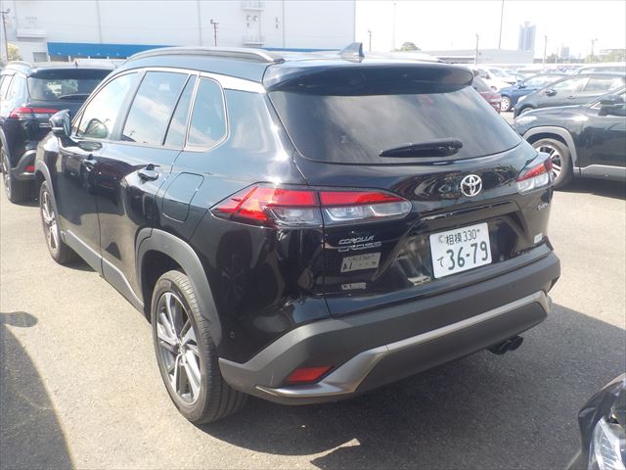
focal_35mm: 30
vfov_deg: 46.8
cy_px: 235
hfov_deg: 60.0
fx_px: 543
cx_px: 313
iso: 125
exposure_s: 1/400
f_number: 3.3
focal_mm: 4.1
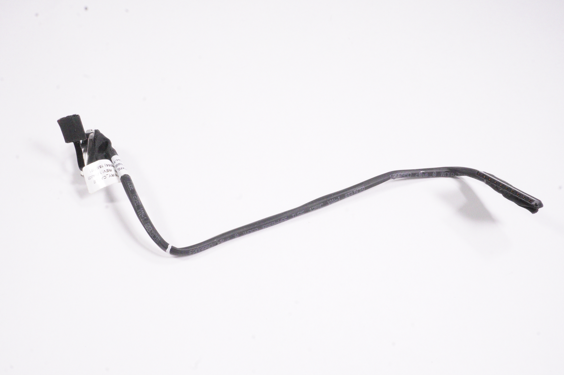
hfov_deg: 45.0
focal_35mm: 44
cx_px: 282
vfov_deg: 30.8
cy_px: 188
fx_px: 681
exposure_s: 1/250
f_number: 22
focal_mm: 29
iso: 10000
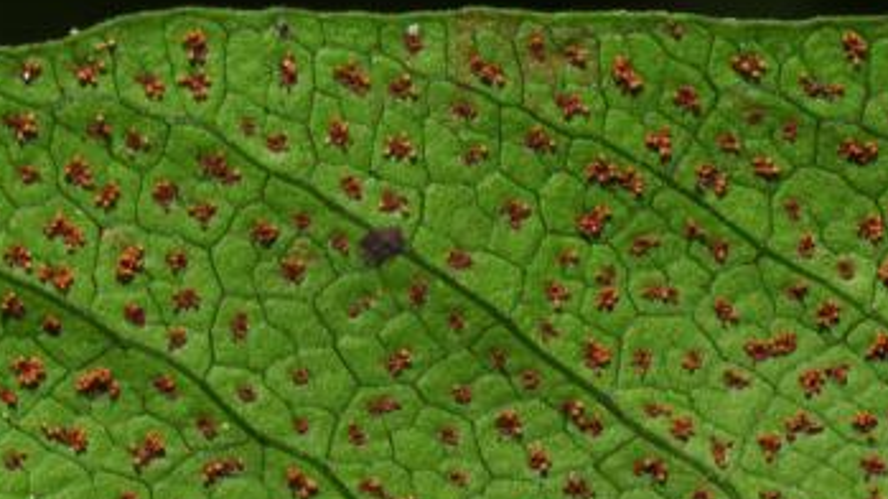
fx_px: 3813
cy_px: 429
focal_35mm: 162
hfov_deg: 13.3
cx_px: 298
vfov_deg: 7.5
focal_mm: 60
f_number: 16
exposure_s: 1/60
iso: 250
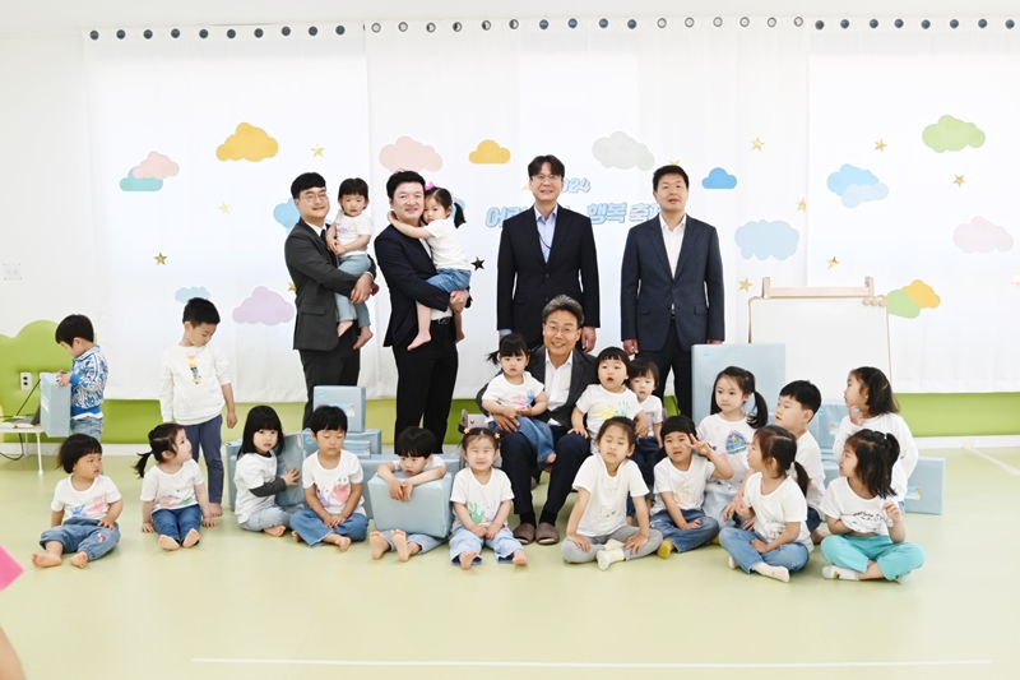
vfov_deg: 36.9
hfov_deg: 53.1
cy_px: 340
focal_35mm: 36
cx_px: 510
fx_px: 1020
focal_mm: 24
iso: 500
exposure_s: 1/125
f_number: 4.5
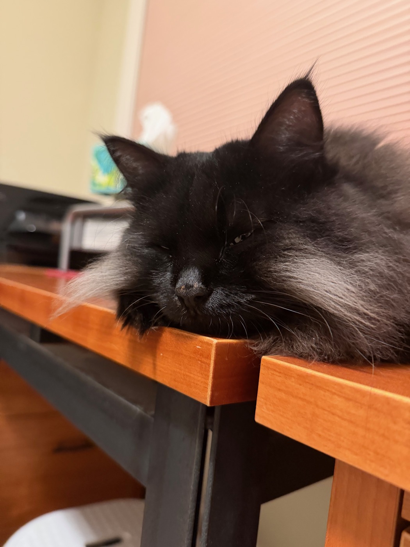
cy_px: 274
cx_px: 205
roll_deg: -7.5
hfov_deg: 56.8
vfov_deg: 71.6
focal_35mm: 24
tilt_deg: +0.0
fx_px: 379
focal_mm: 6.76
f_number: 1.78
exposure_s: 1/40
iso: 800
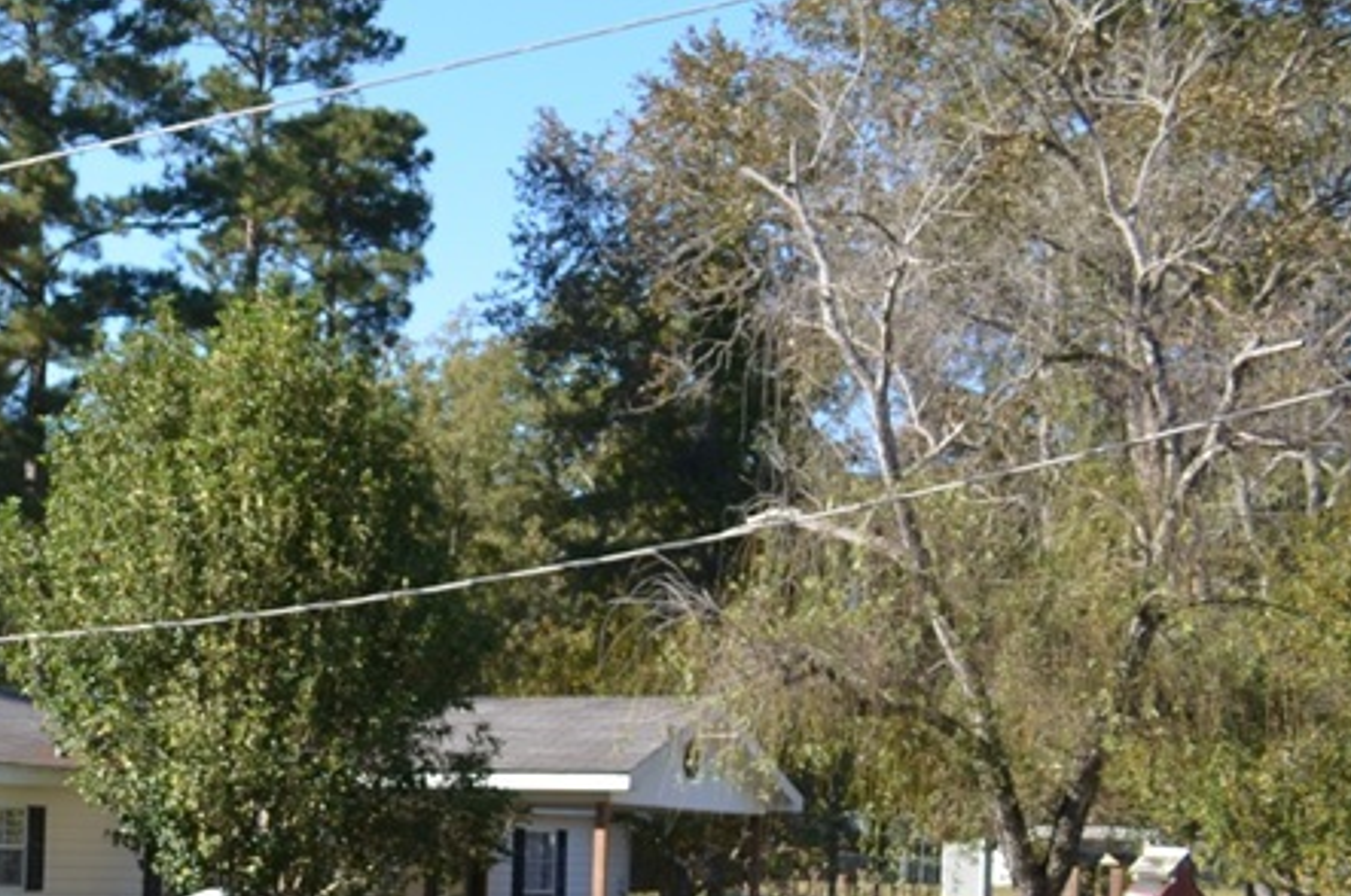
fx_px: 3373
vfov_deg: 14.8
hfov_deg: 20.2
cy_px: 952
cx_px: -549
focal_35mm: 90
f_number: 3.5
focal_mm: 18
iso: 125
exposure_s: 1/500
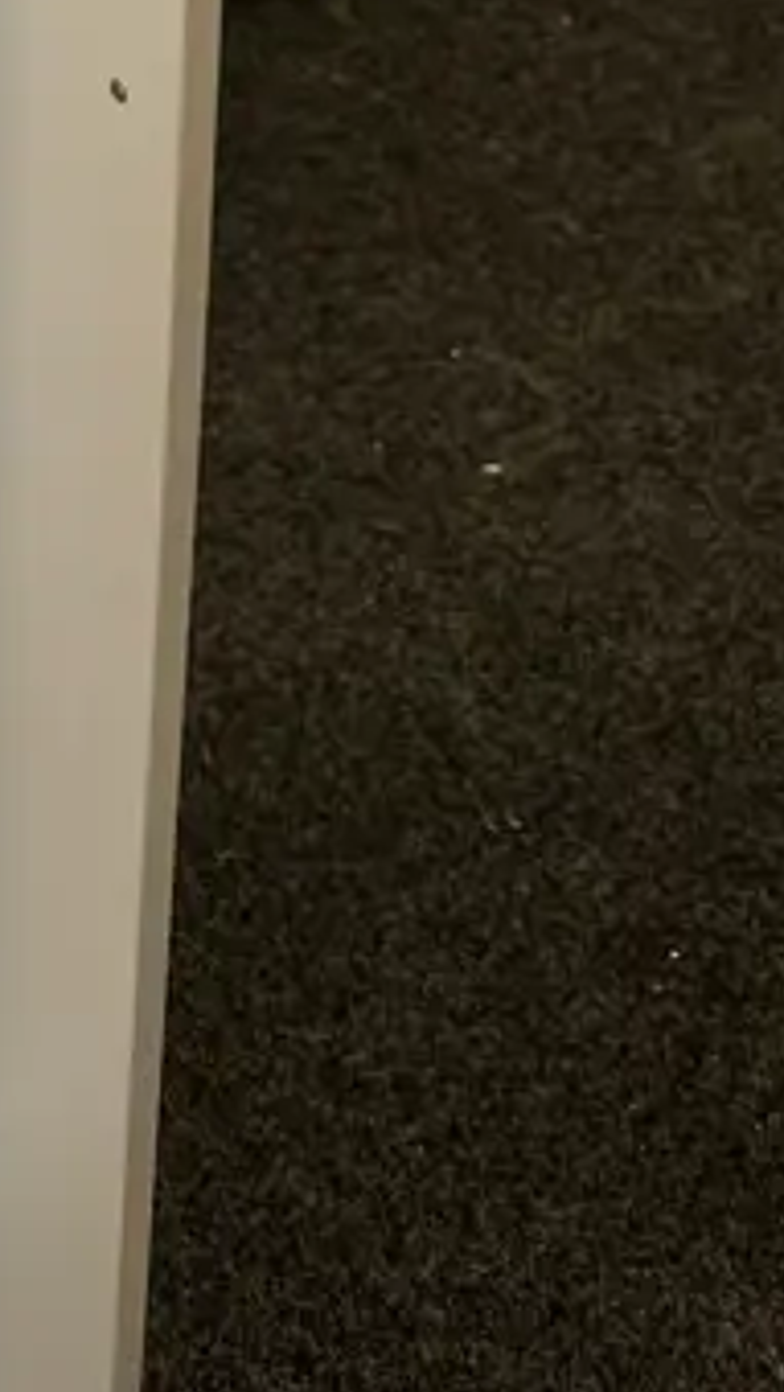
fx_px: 2916
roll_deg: +3.5
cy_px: -628
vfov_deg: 22.6
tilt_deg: -19.7
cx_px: -624
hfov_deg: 13.7
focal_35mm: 79
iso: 80
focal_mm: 6.86
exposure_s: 1/100
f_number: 1.78
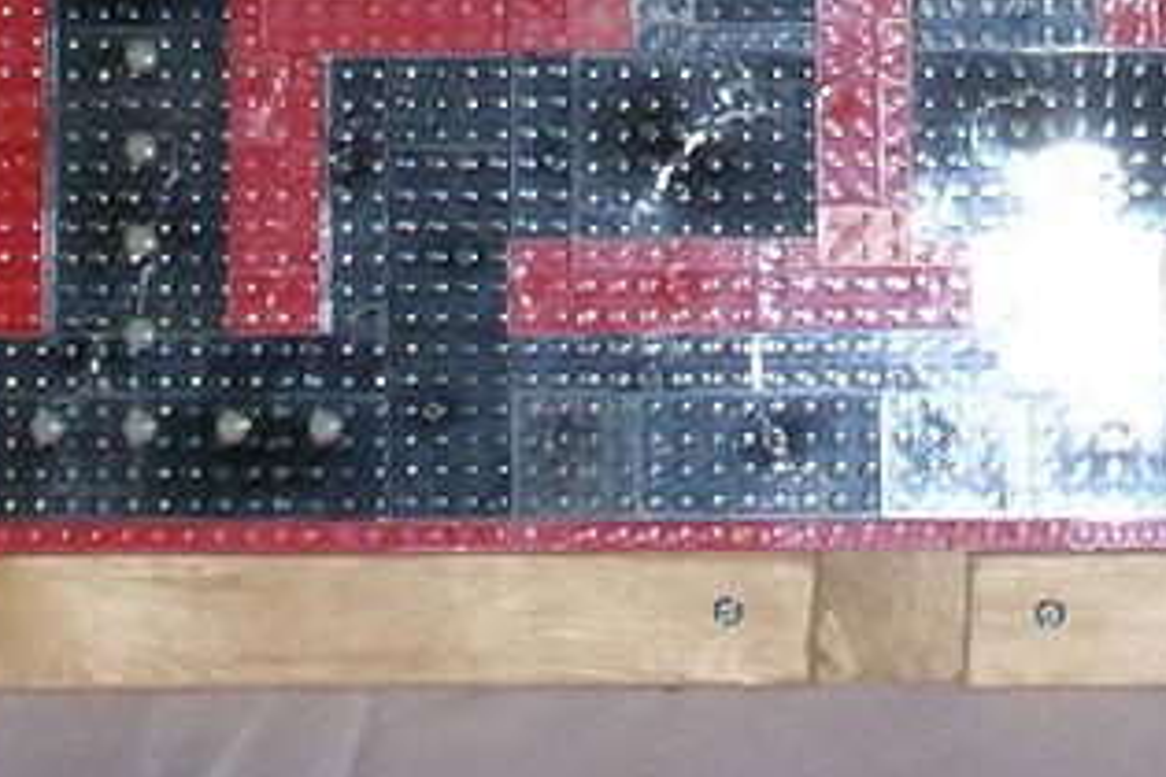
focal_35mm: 248
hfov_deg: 8.3
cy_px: -729
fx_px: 8032
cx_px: 803
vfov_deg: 5.4
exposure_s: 1/60.1
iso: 77
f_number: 3.5
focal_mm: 9.7
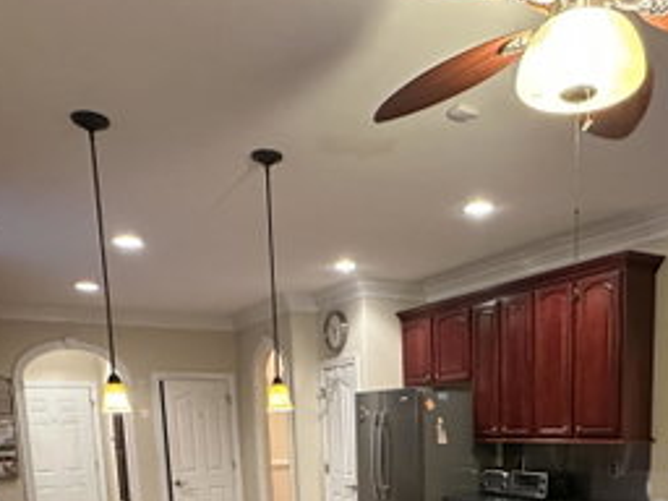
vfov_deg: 35.8
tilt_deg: -7.1
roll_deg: +1.9
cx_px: 398
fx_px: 675
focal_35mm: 35
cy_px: 527
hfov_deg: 52.3
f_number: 2.2
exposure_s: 1/60
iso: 800
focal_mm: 2.22
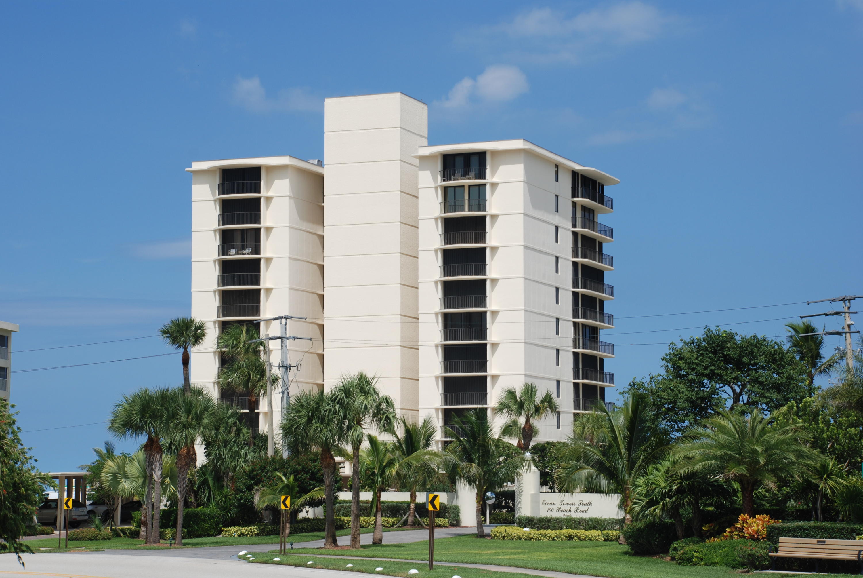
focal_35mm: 78
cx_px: 432
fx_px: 1872
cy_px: 289
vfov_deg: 17.5
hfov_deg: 26.0
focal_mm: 52
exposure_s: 1/320
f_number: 9
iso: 100
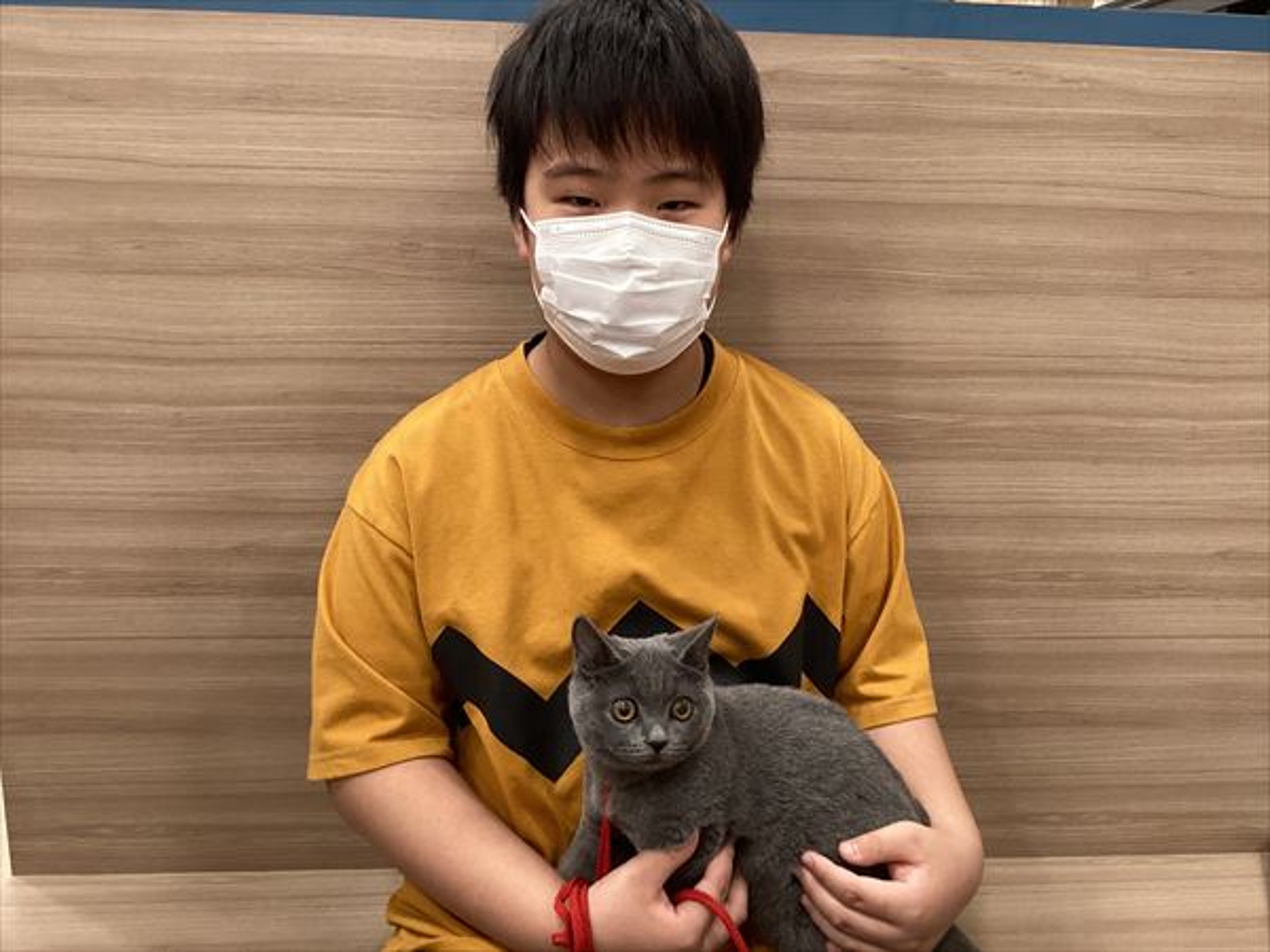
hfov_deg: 58.4
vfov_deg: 45.4
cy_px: 476
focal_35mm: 31
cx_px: 635
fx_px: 1137
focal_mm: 3.3
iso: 64
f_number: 2.4
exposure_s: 1/60
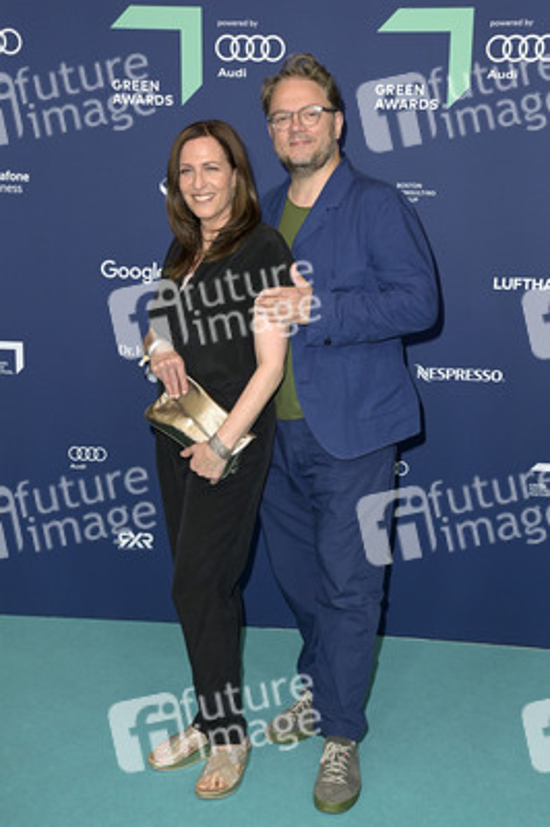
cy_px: 414
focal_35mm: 48
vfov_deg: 41.1
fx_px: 1102
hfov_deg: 28.0
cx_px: 275
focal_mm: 48
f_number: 6.3
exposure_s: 1/250
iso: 800
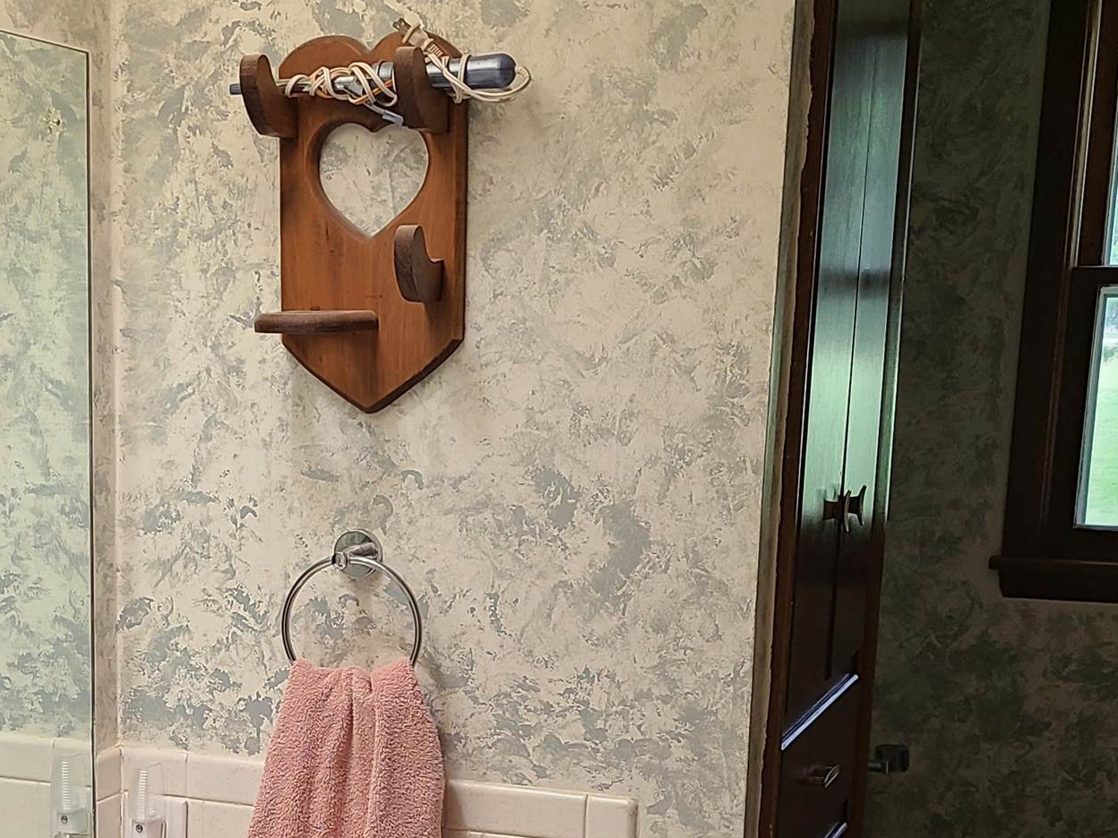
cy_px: 743
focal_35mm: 64
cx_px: 271
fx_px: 2067
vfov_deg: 22.4
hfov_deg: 29.7
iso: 125
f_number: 1.8
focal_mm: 5.4
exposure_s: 1/60
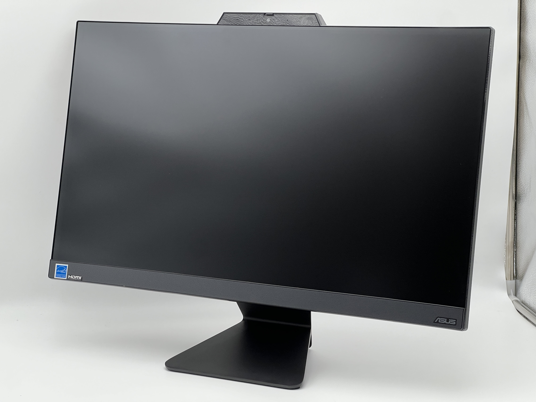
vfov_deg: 19.1
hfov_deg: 25.3
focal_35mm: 77
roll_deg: +0.8
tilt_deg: -9.3
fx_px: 1192
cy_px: 201
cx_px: 268
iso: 100
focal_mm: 9
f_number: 2.8
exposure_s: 1/99
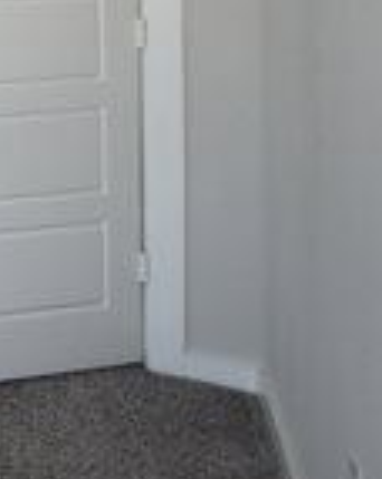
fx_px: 892
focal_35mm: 63
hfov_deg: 13.4
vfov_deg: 26.7
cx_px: -630
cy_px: -95
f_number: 4.5
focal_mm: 10
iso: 800
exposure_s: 1/160
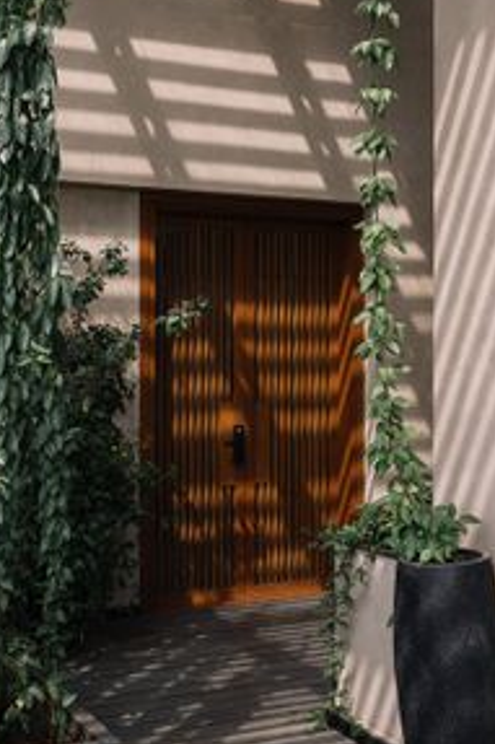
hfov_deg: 25.0
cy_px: 314
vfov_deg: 36.8
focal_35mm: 54
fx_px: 1115
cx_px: 294
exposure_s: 1/25
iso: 100
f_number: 10
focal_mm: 36
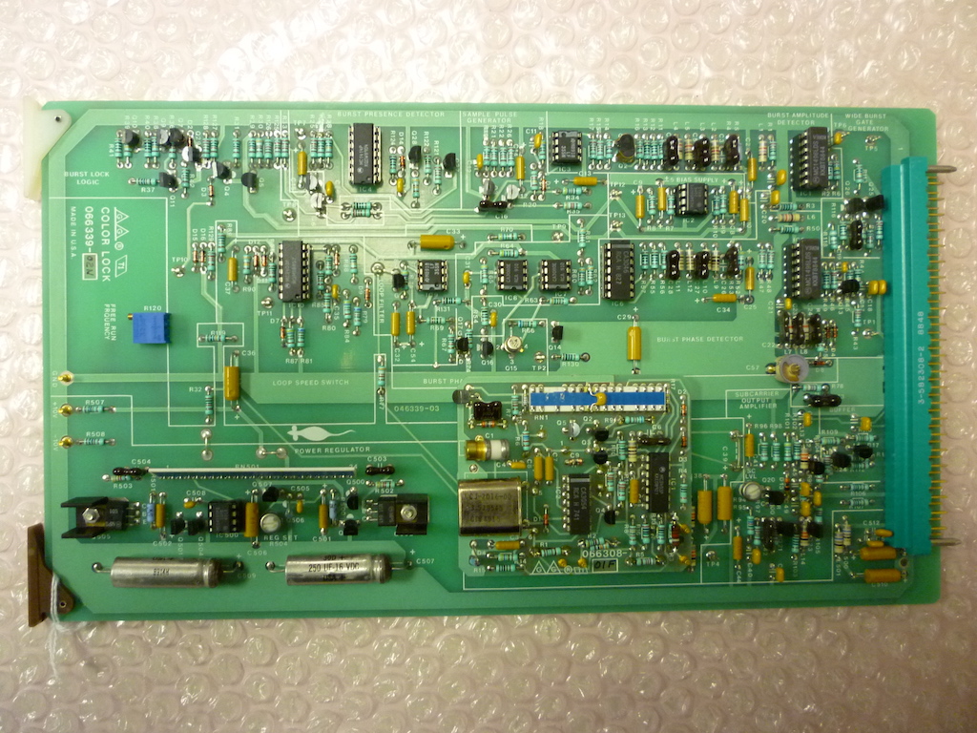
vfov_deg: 48.2
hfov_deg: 61.7
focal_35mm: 29
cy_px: 366
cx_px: 488
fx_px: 818
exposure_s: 1/13
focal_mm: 5.2
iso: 400
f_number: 3.3
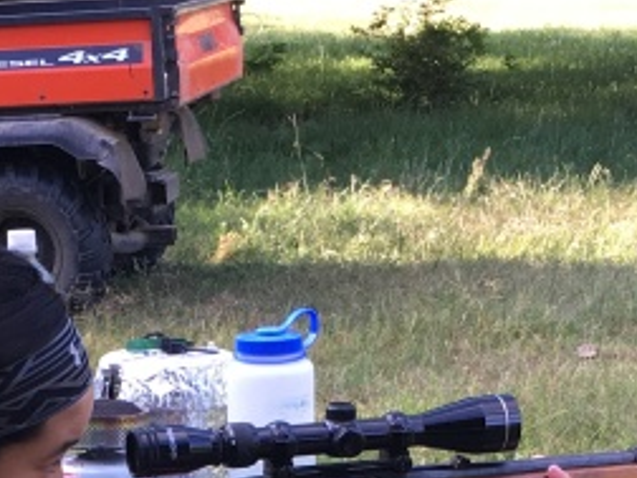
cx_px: 195
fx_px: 2171
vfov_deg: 11.8
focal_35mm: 118
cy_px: 789
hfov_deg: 16.6
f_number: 2.2
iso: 25
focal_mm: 4.15
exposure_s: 1/120
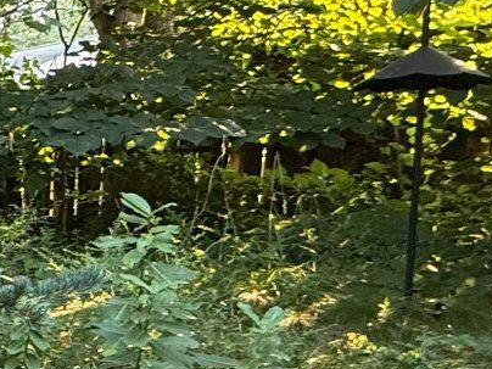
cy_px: 307
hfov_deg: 16.9
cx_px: -574
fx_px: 1009
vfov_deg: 20.4
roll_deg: +0.1
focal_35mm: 71
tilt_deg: -2.6
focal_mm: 2.22
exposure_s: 1/99
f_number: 2.2
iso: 200
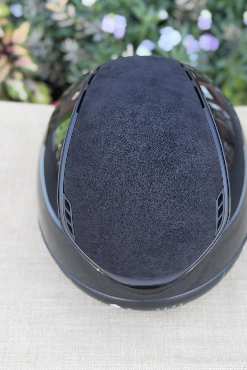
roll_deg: +0.7
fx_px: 587
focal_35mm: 57
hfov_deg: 23.7
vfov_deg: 35.0
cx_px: 152
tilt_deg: -43.4
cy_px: 162
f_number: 1.78
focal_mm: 6.76
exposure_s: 1/183
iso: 200
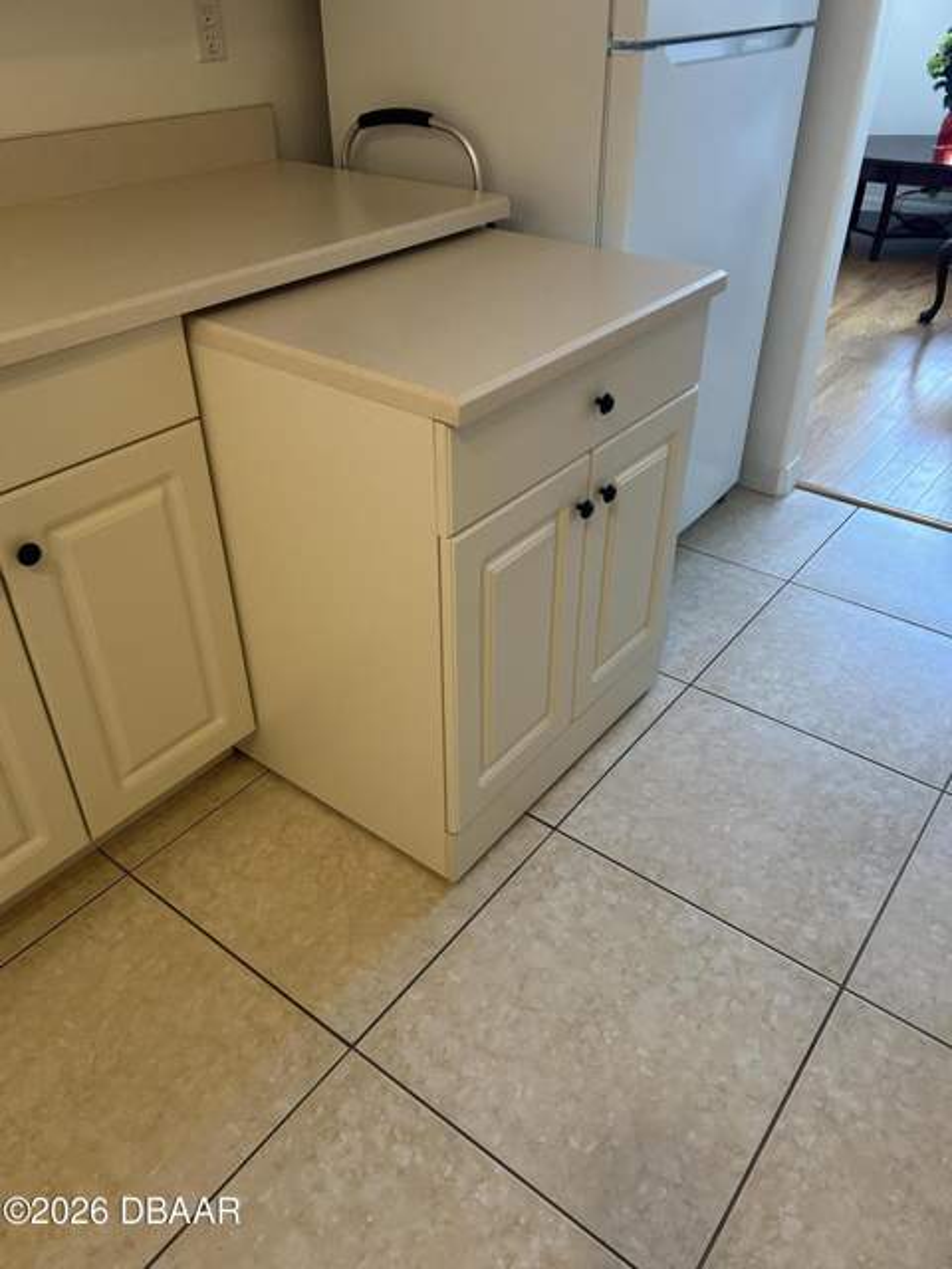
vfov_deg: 67.3
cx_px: 476
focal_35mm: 26
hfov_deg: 53.1
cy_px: 634
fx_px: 953
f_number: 1.5
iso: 125
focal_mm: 5.7
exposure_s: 1/60
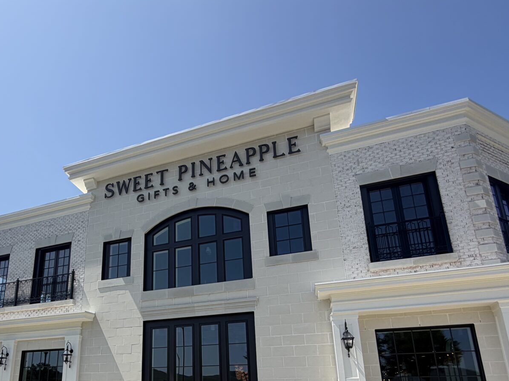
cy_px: 311
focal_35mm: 24
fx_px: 353
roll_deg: +0.3
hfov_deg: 69.8
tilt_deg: +14.9
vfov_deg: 52.7
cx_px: 174
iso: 20
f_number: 2.2
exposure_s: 1/928
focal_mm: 2.22
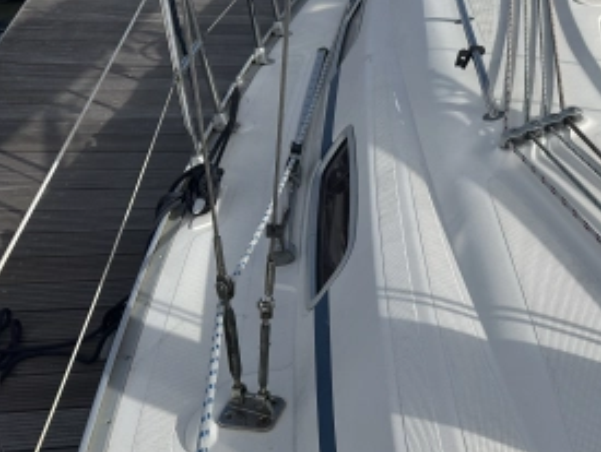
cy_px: 167
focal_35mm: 48
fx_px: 834
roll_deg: -7.7
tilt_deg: -29.5
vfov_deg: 30.2
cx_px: 592
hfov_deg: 36.0
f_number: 1.78
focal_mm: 6.86
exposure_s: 1/8929
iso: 80
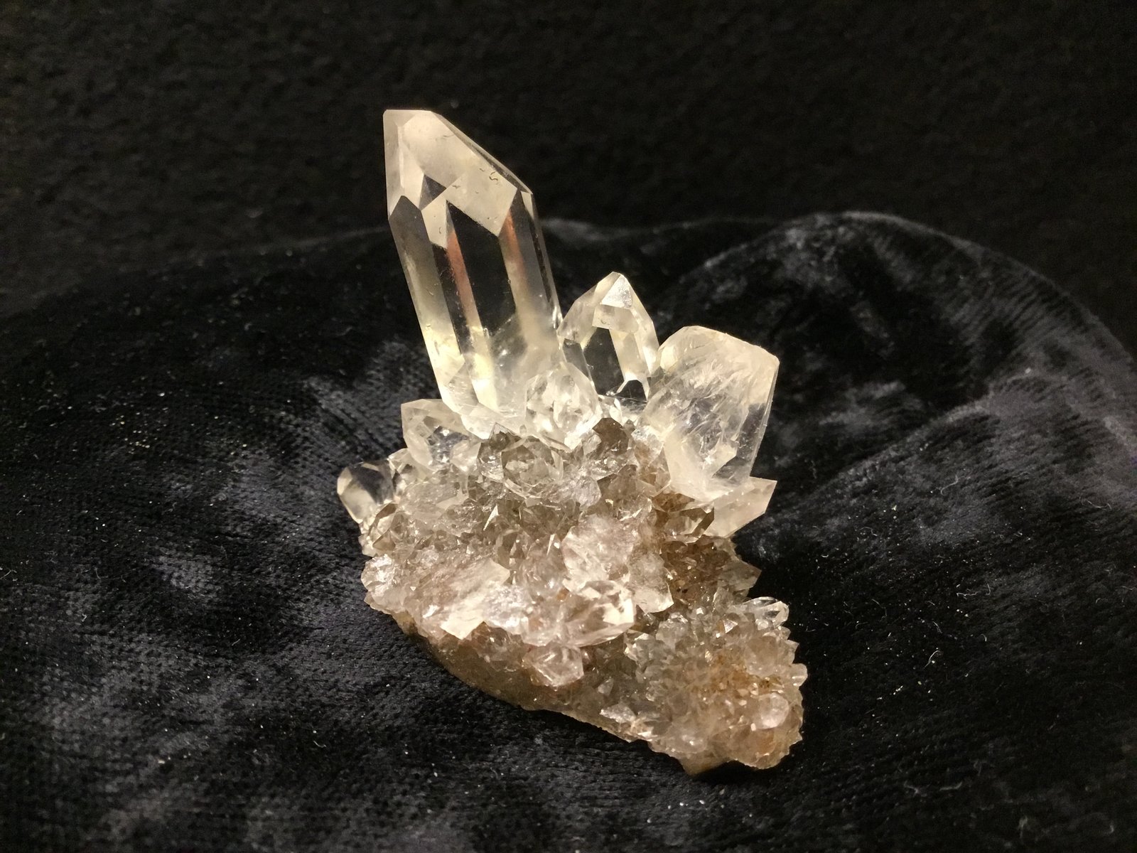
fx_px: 1018
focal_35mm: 31
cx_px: 568
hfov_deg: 58.4
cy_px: 426
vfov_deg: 45.4
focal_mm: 3.3
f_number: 2.4
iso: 160
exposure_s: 1/30
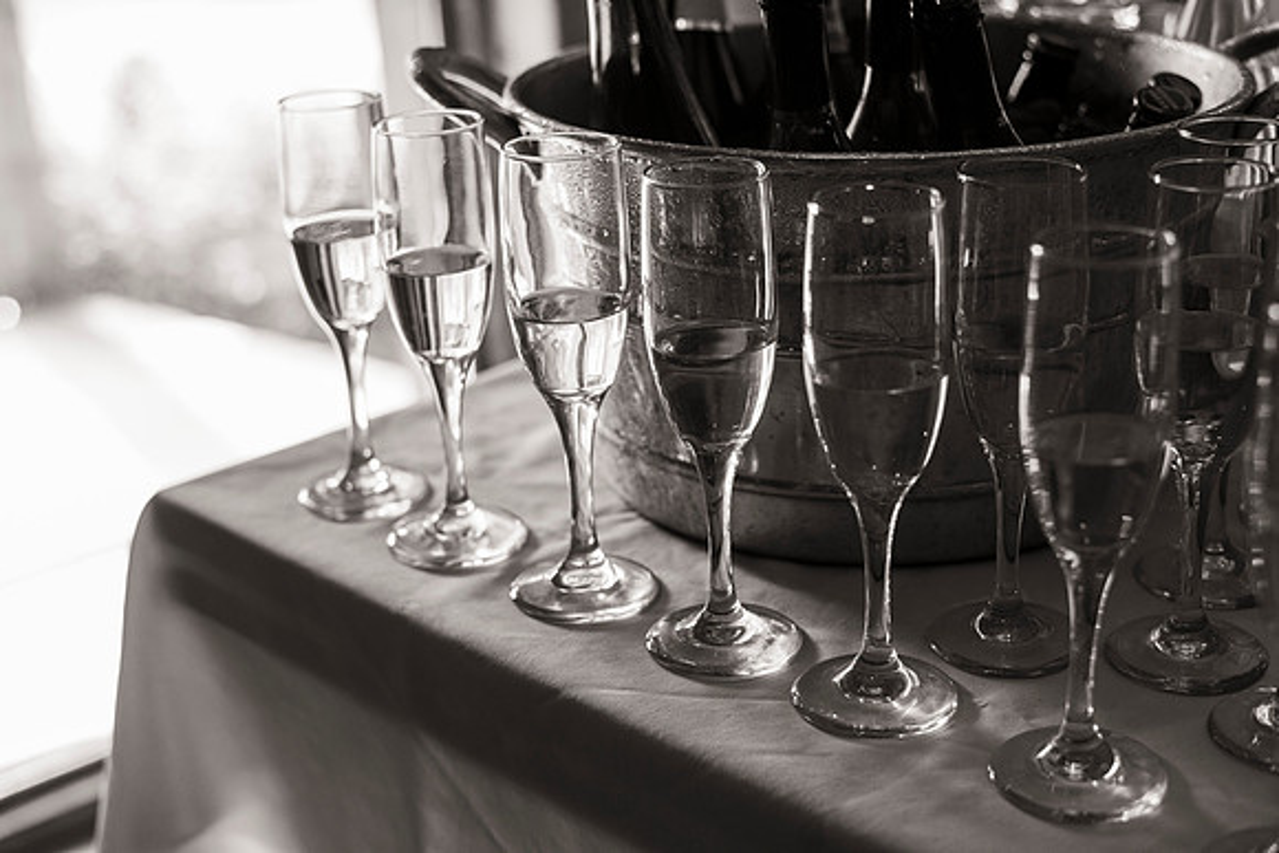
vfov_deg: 27.0
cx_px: 640
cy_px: 426
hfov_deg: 39.6
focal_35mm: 50
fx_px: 1777
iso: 800
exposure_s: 1/320
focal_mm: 50
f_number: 3.2
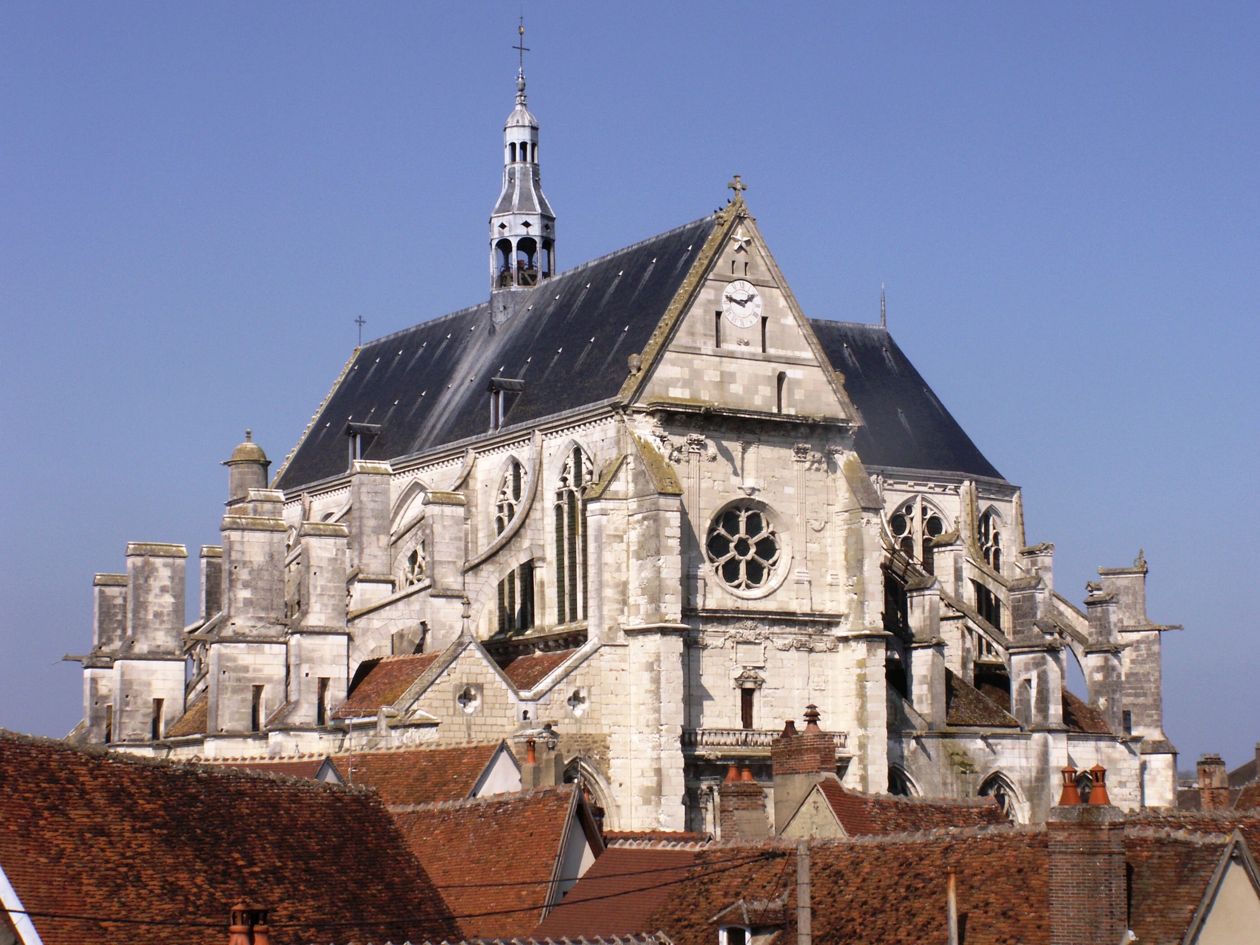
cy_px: 472
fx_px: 2621
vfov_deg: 20.4
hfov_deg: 27.0
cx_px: 630
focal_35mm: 72
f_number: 8
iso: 50
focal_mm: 11.97
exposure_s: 1/320
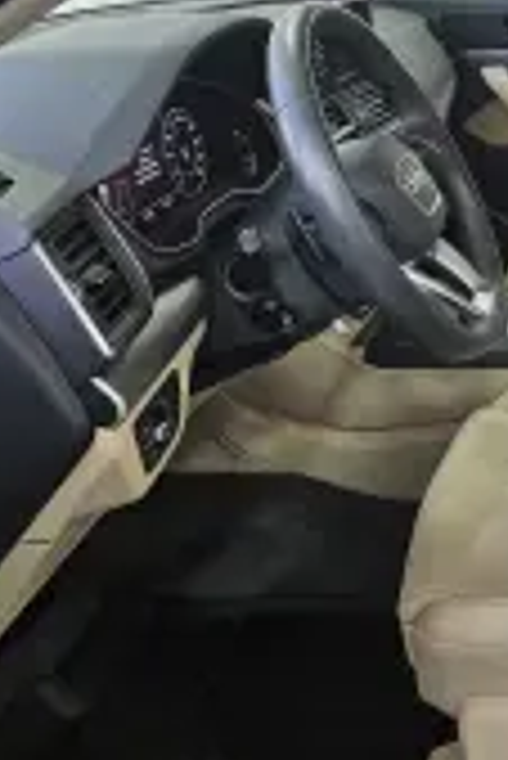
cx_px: 539
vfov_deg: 38.2
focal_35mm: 51
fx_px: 1077
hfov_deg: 24.9
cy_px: 220
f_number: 1.7
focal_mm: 6.3
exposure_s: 1/66
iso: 25
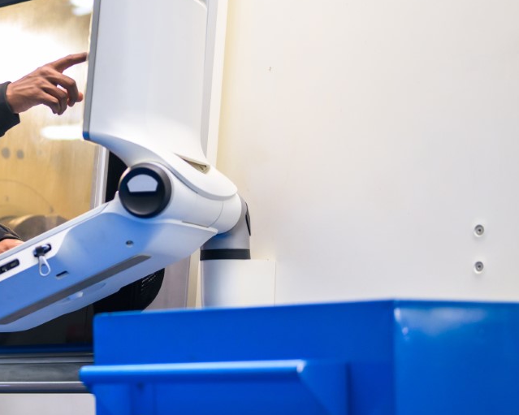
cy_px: 193
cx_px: -85
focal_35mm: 119
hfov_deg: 15.6
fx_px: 1828
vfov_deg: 13.0
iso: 1250
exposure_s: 1/320
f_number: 1.8
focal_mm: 50
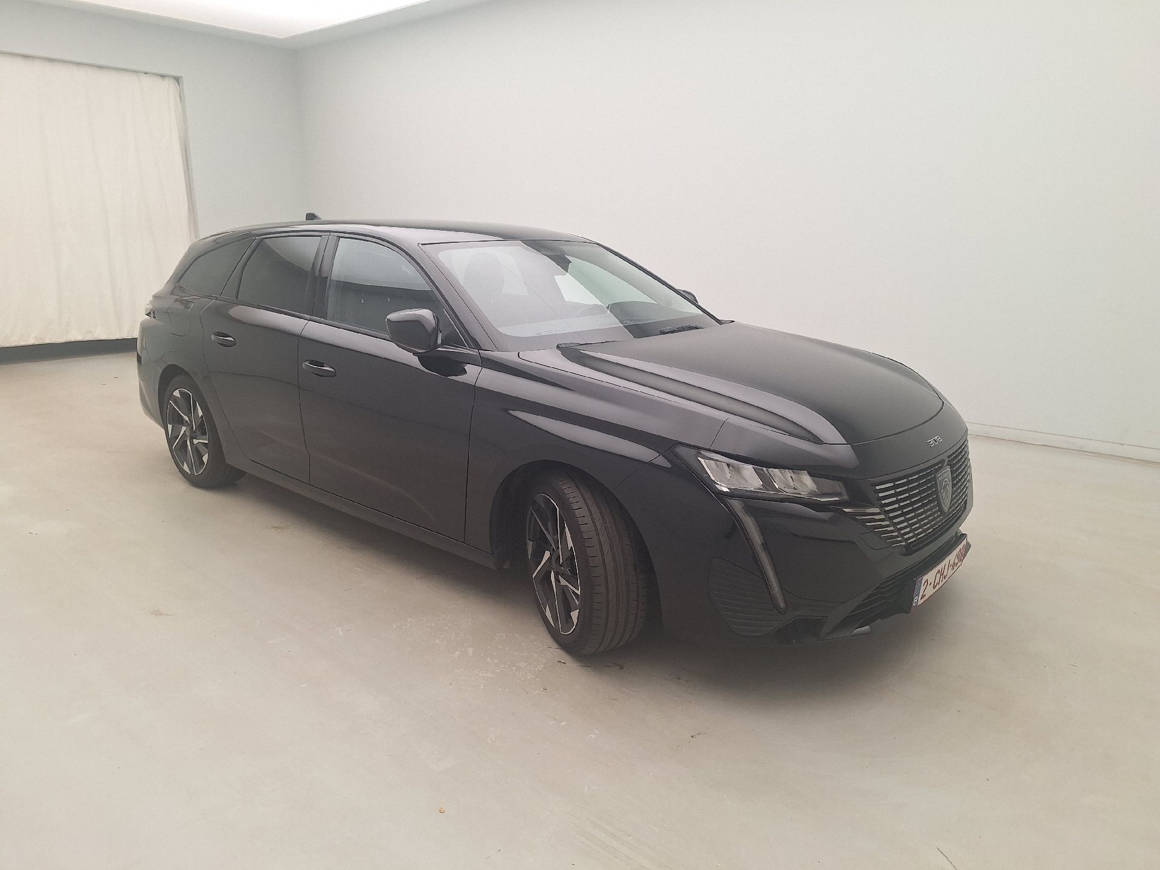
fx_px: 771
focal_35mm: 23
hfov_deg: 73.9
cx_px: 580
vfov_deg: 58.9
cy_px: 435
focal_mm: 5.54
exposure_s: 1/100
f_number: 1.8
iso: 50
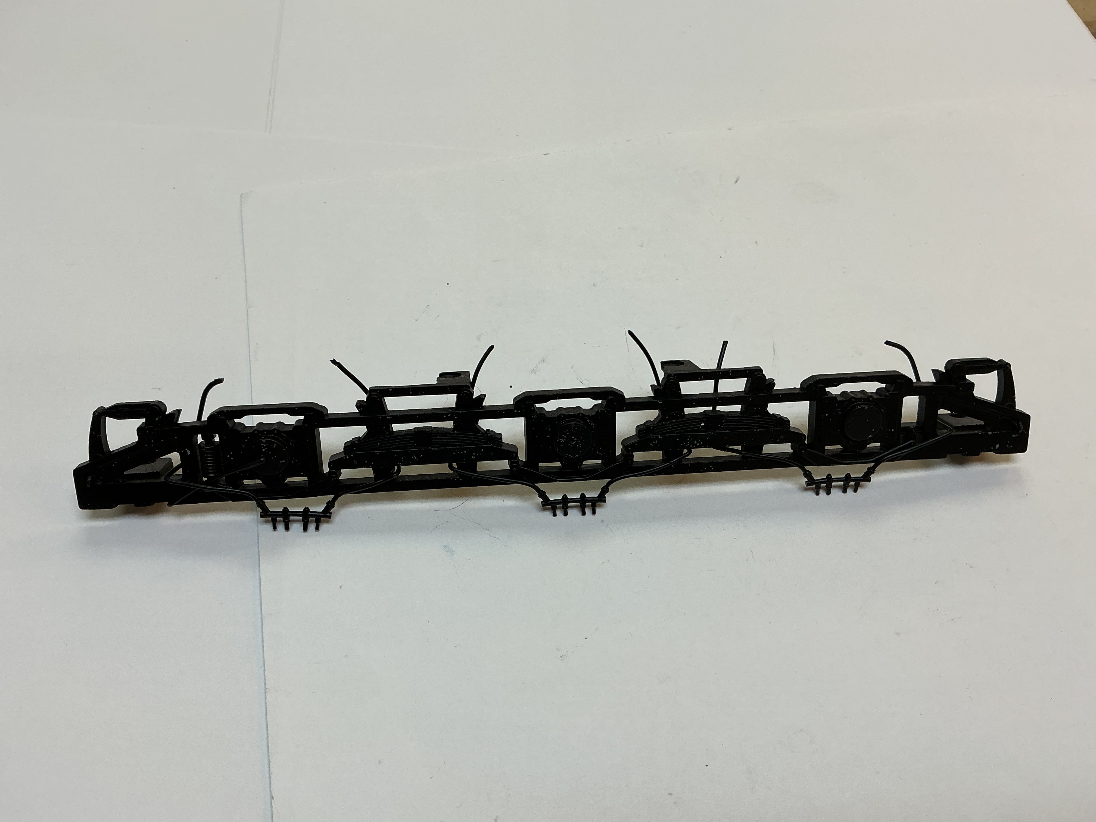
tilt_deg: -54.4
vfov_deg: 48.2
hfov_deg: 61.7
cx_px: 548
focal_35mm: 29
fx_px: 918
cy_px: 411
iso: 20
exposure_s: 1/100
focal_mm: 3
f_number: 1.8
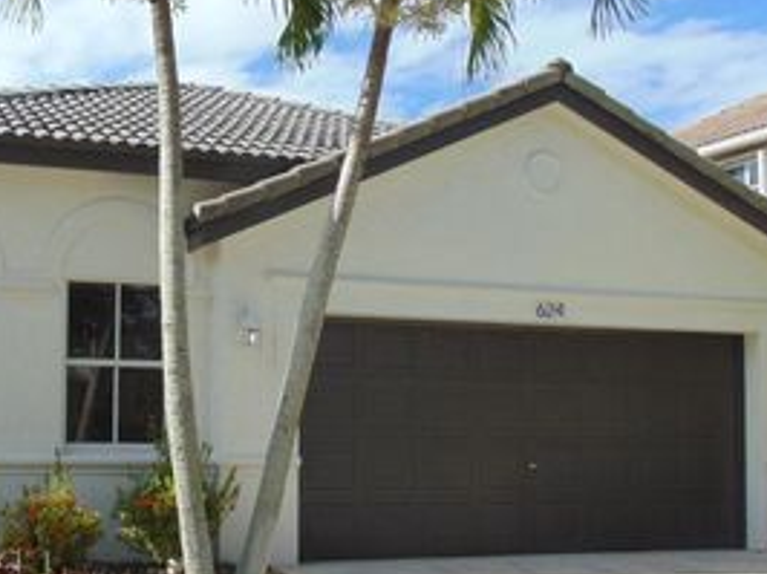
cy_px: 402
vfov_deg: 30.5
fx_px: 1040
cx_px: 196
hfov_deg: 39.4
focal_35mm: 47
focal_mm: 4.5
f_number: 7.7
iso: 80
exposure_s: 1/200
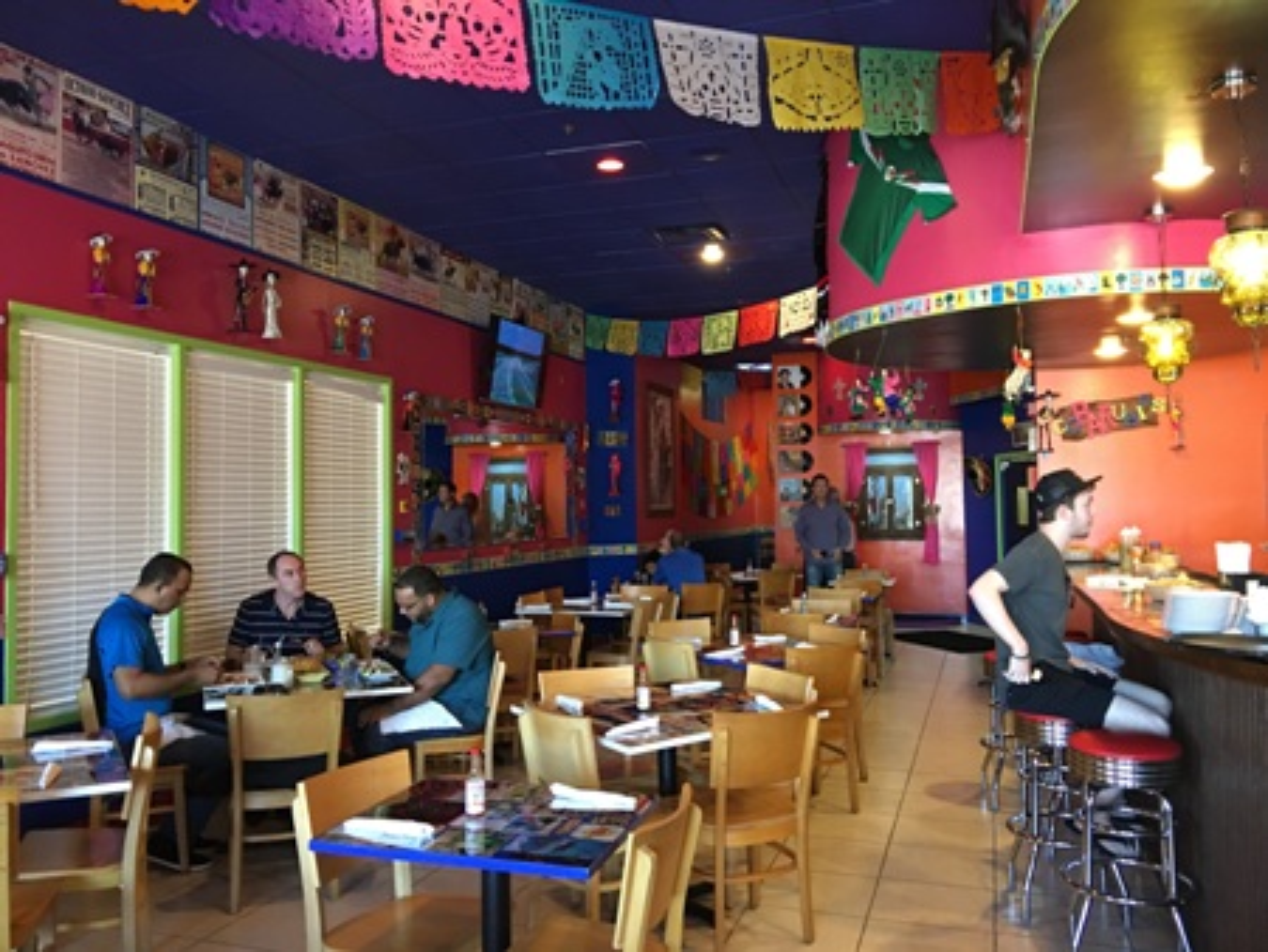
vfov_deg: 48.3
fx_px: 1063
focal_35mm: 29
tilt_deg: +2.9
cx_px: 634
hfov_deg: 61.6
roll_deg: +0.9
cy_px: 476
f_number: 2.2
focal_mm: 4.15
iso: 100
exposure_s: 1/15
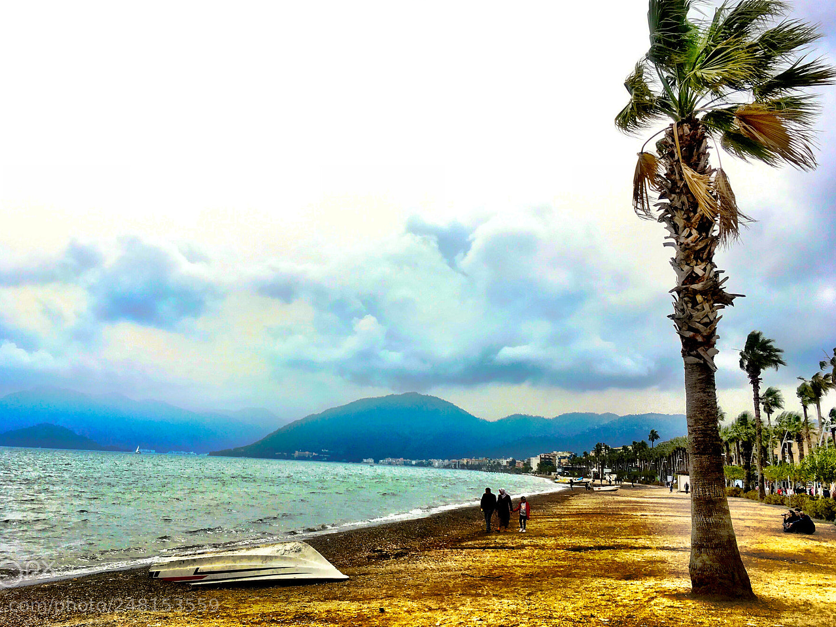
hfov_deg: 55.3
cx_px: 384
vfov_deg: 42.9
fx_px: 797
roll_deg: -2.7
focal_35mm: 33
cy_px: 295
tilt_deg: +12.4
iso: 25
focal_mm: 4.15
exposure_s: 1/894
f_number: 2.2
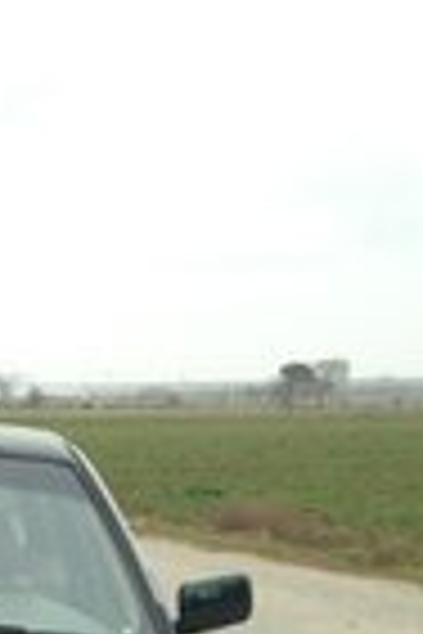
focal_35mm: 121
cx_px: -130
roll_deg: -2.3
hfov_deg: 11.0
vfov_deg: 15.3
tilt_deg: -15.8
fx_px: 2132
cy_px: 1030
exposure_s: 1/134
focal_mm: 4.12
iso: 50
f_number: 2.4
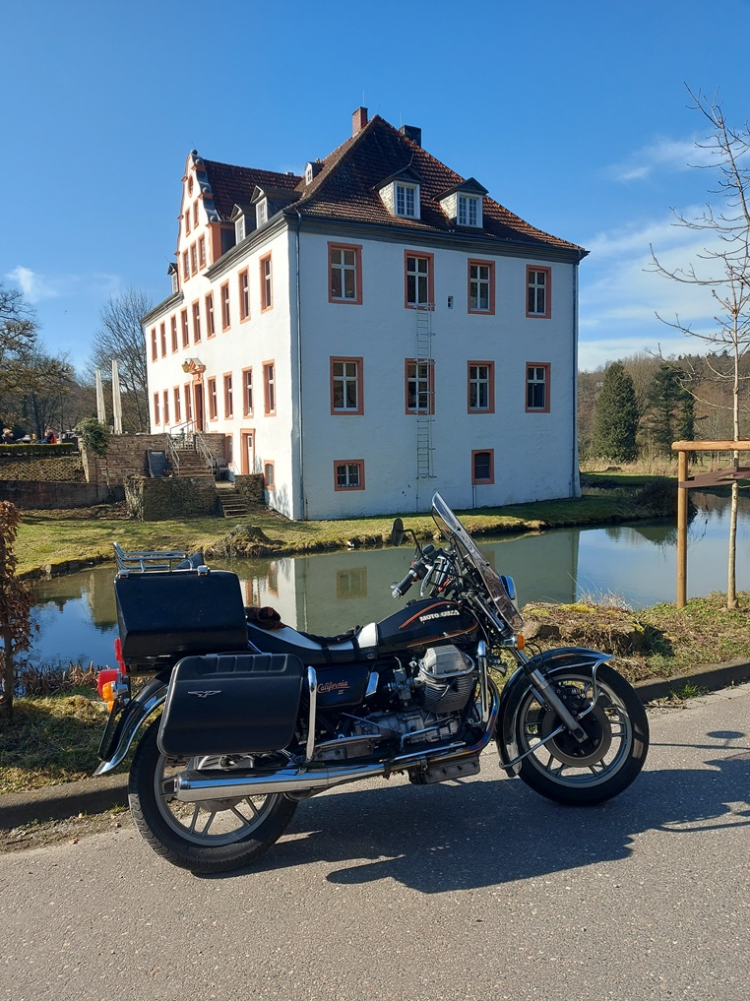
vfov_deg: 71.6
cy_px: 500
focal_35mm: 24
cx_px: 375
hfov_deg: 56.8
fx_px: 694
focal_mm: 5.23
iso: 32
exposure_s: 1/765
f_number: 1.8
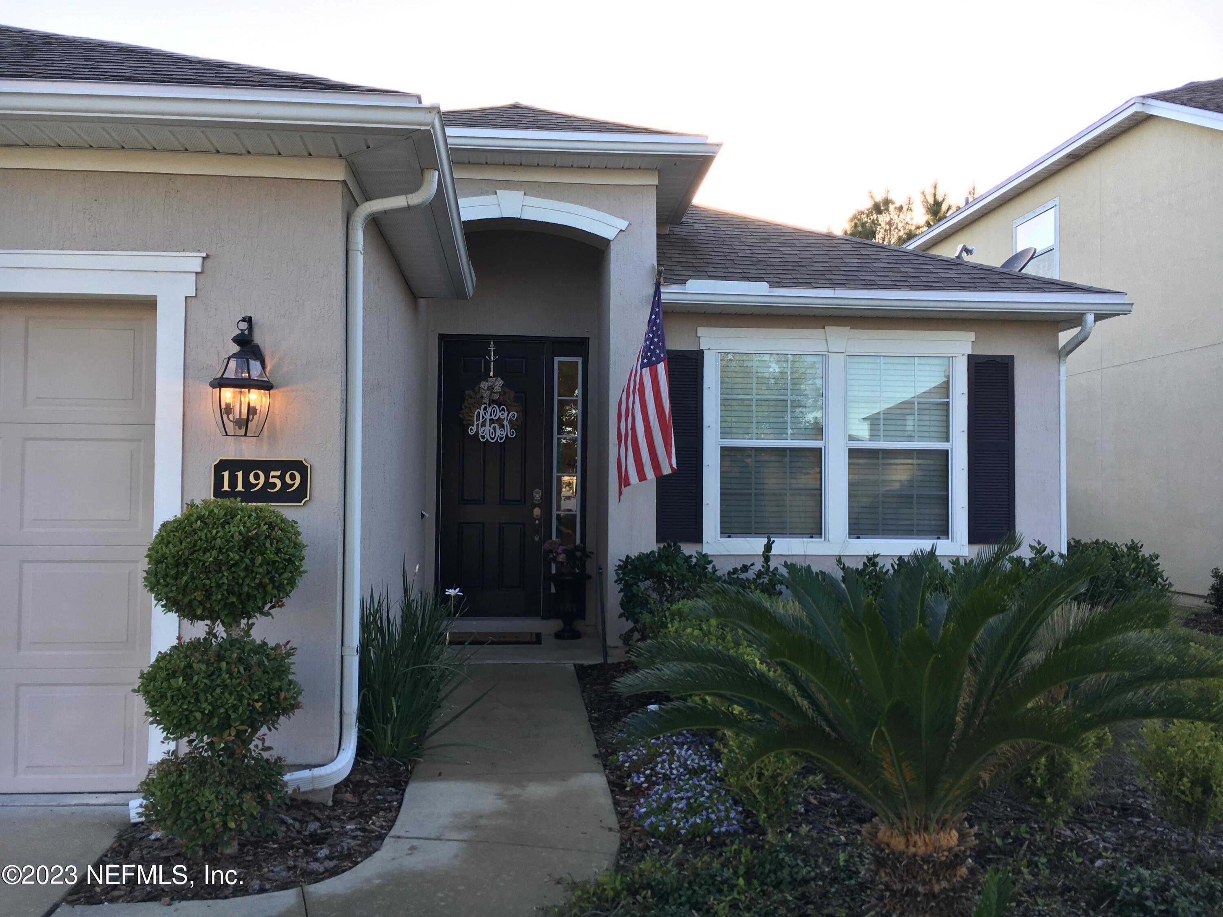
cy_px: 458
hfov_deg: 61.7
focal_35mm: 29
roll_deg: -0.7
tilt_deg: +2.1
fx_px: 1025
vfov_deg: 48.2
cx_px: 612
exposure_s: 1/161
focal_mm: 4.15
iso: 25
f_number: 2.2
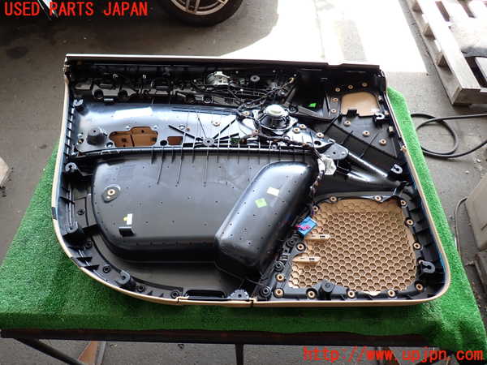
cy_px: 182
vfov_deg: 54.9
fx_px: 352
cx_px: 244
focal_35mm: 25
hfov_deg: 69.4
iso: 100
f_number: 2
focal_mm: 4.5
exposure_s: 1/100
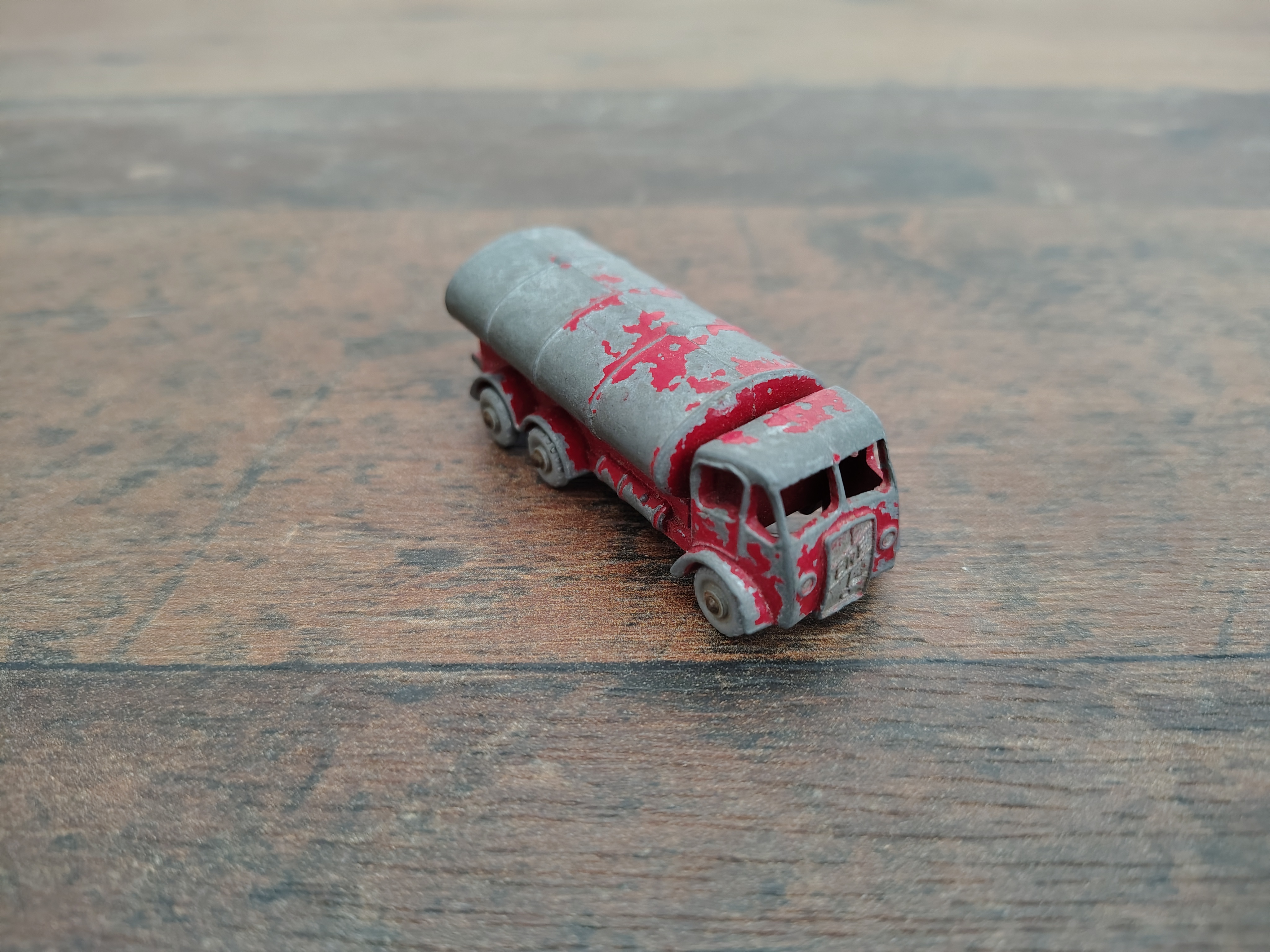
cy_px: 476
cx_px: 635
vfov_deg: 56.8
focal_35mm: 24
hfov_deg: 71.6
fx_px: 881
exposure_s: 1/50
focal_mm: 5.56
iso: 1085
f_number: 1.8
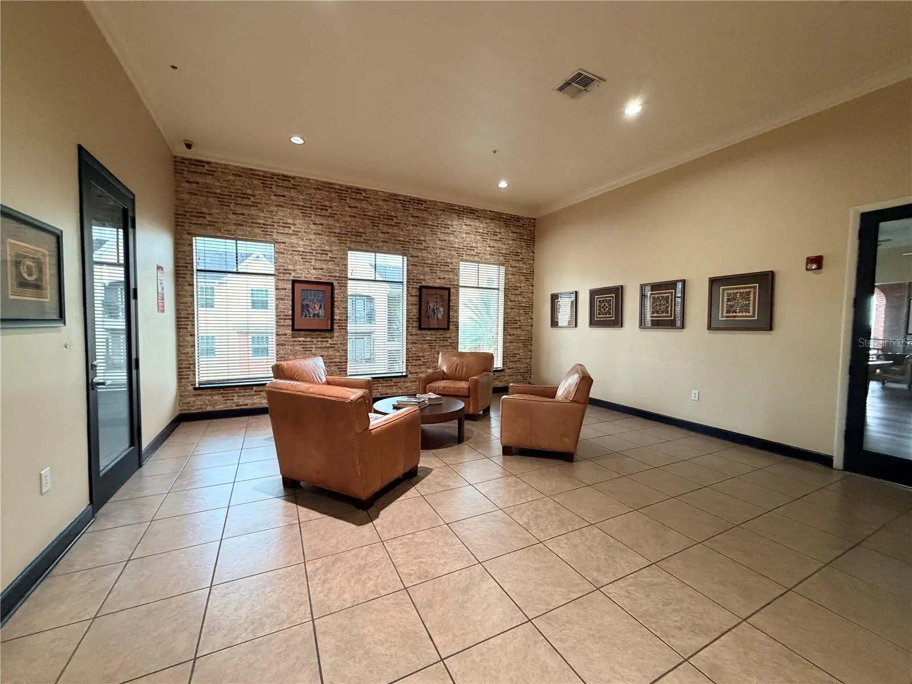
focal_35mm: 14
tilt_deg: -3.6
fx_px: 369
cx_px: 456
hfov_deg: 102.1
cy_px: 342
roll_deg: -0.7
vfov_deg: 85.7
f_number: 2.2
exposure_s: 1/60
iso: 500
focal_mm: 2.22
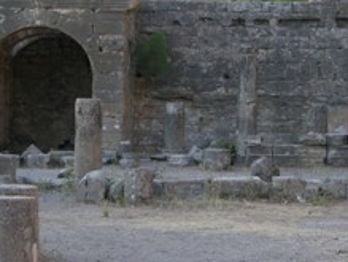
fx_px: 1057
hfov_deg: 18.7
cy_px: 84
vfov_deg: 14.1
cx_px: 153
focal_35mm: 105
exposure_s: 1/80.3
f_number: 3.4
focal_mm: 7.5
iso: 64
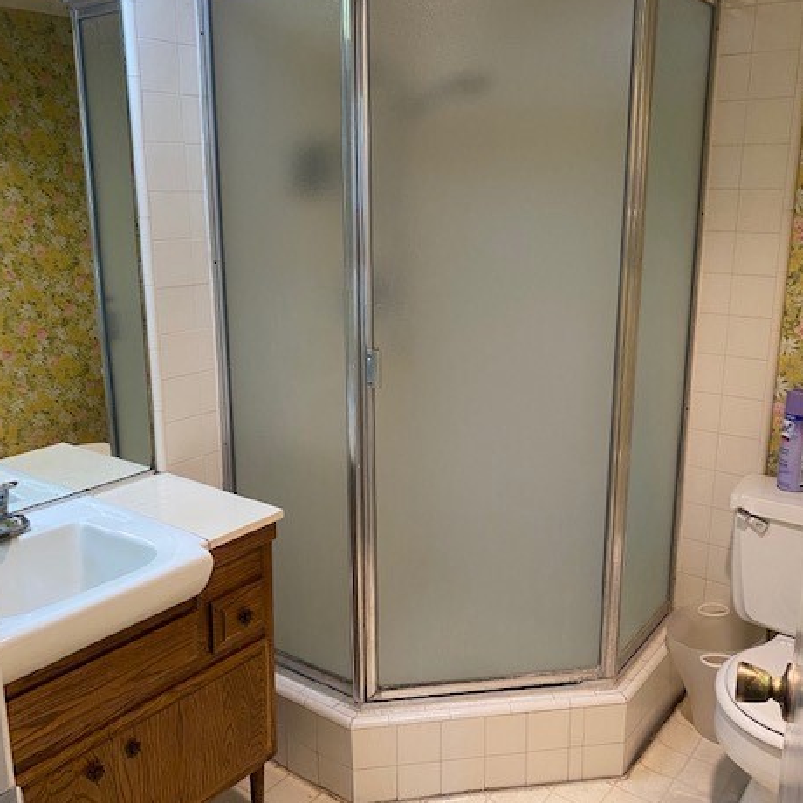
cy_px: 398
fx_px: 840
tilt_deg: -14.7
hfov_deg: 51.1
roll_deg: +2.1
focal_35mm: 32
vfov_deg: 51.1
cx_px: 395
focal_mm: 4.25
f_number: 1.8
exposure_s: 1/60
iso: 160
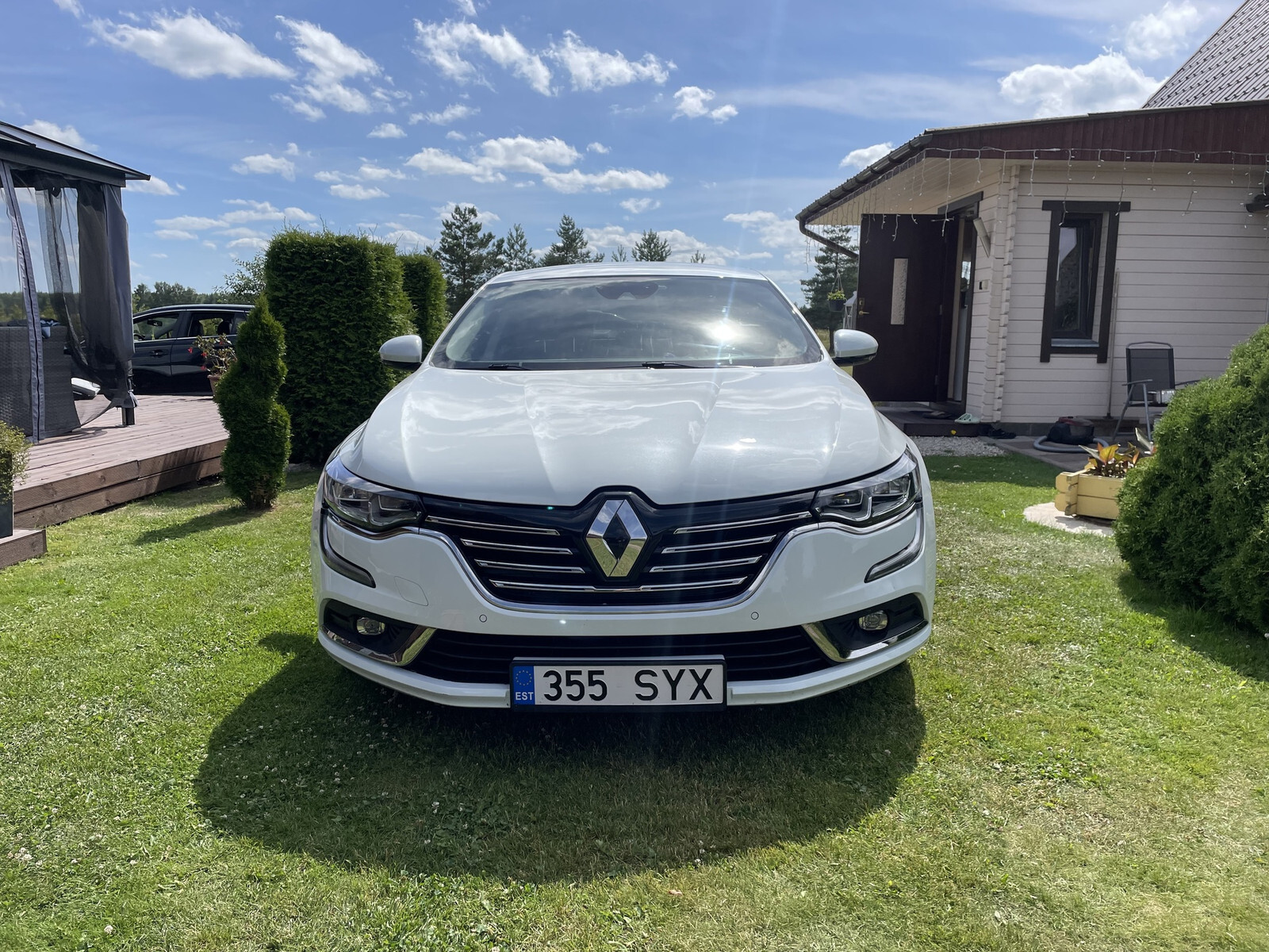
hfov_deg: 67.3
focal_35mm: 26
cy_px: 476
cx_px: 634
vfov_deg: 53.1
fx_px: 953
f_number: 1.6
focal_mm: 4.2
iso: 32
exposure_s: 1/5556
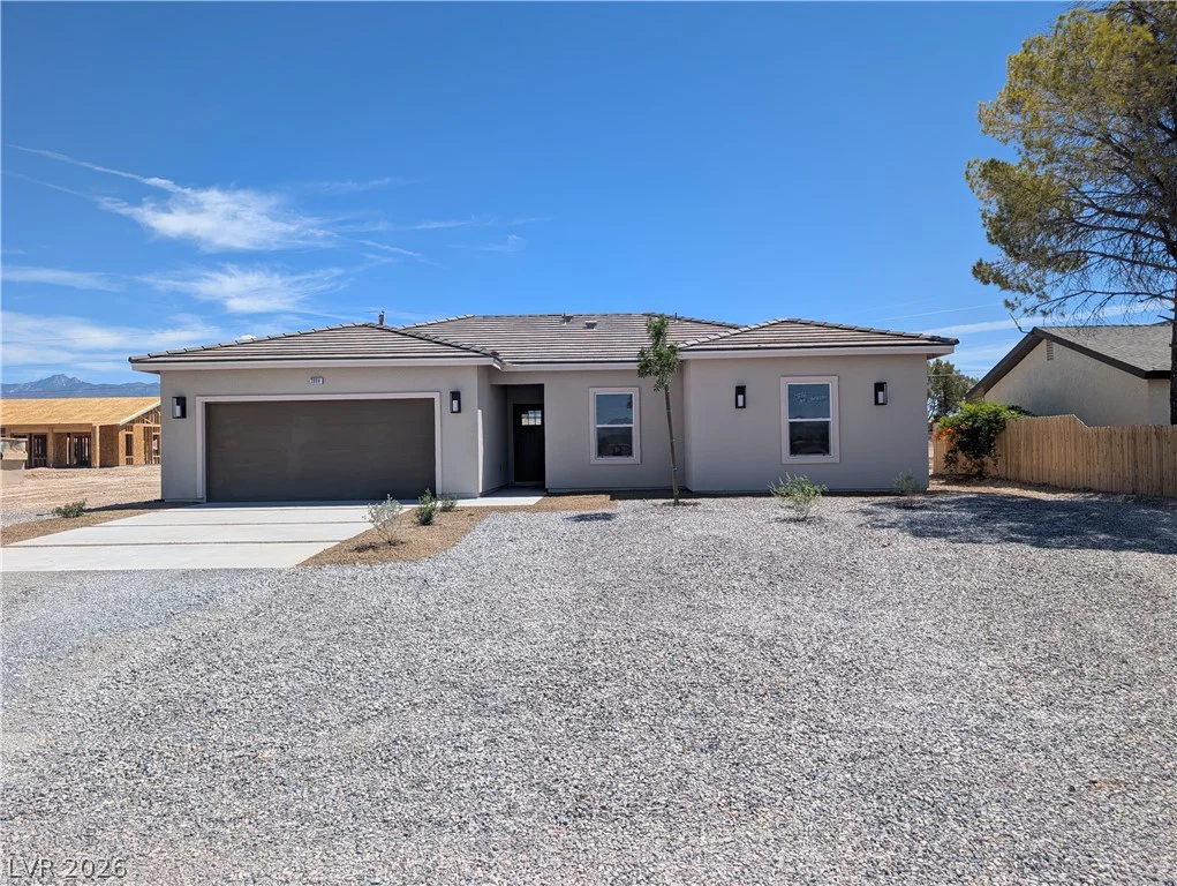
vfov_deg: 56.9
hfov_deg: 71.5
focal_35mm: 24
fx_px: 817
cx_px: 588
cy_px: 443
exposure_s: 1/1232
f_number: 1.68
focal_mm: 6.9
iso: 22
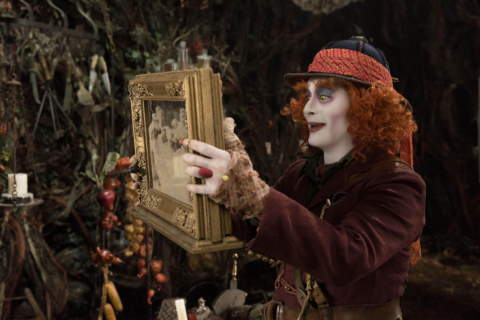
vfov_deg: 28.1
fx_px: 640
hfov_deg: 41.1
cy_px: 160
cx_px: 240
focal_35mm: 48
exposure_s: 1/125
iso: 1250
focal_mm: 48
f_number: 4.5
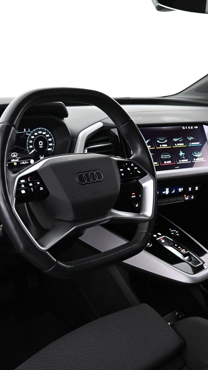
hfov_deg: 31.1
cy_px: 186
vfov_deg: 52.8
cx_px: 82
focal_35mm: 38
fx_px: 373
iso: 1600
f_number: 3.5
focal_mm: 16
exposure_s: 1/30
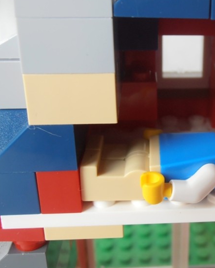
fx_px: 469
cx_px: 186
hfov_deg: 25.2
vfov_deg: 31.9
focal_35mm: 59
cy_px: 119
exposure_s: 1/40
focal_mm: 6.61
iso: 80
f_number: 3.9
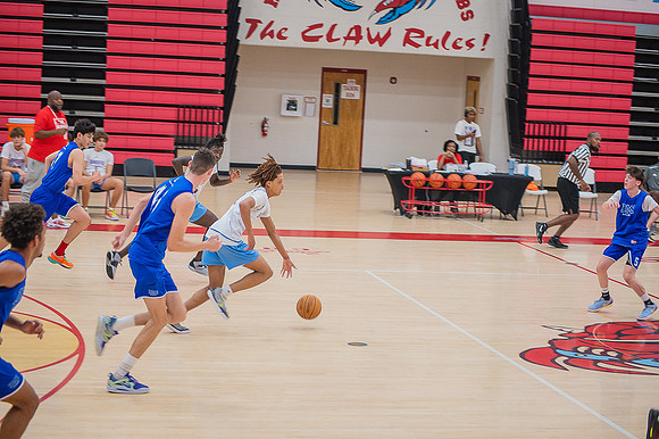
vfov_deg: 16.6
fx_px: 1500
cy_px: 220
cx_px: 330
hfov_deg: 24.8
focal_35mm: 82
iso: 1000
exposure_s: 1/250
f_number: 4.5
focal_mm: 82
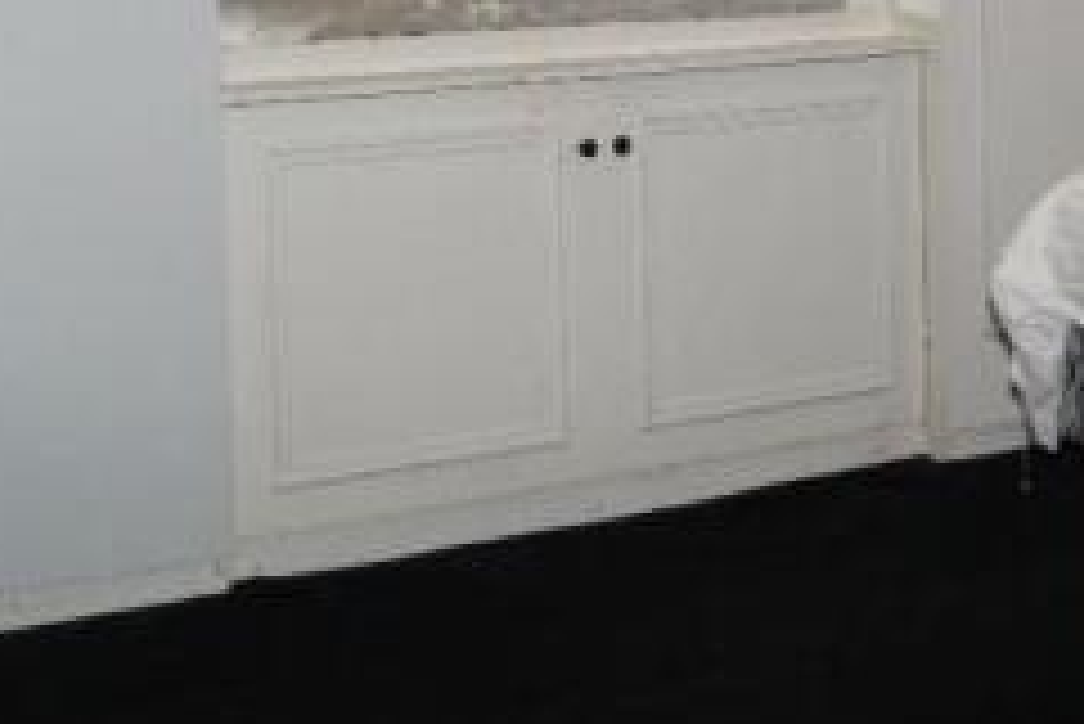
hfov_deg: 19.1
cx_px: 868
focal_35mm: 106
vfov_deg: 12.7
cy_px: -101
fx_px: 3194
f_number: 4.5
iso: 800
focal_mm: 26
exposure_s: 1/160
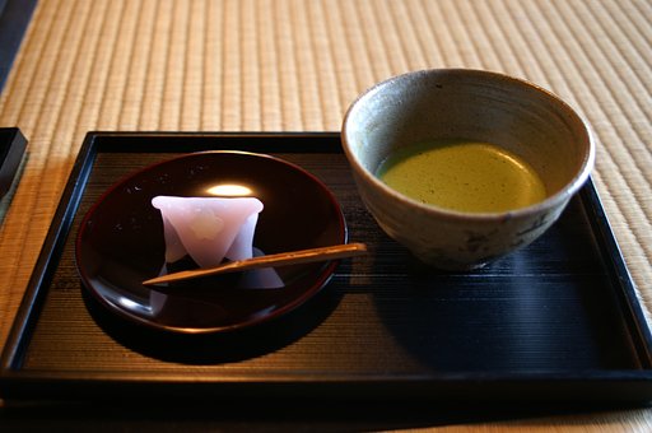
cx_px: 326
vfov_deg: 31.8
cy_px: 216
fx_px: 760
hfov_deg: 46.5
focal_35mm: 42
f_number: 2
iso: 100
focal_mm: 28
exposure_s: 1/15
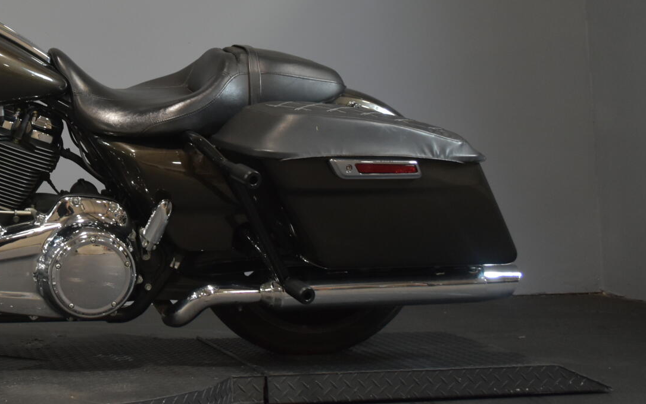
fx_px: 1091
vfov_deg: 20.6
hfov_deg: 31.3
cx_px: 55
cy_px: 49
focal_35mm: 62
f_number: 4
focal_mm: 22
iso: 900
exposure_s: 1/30
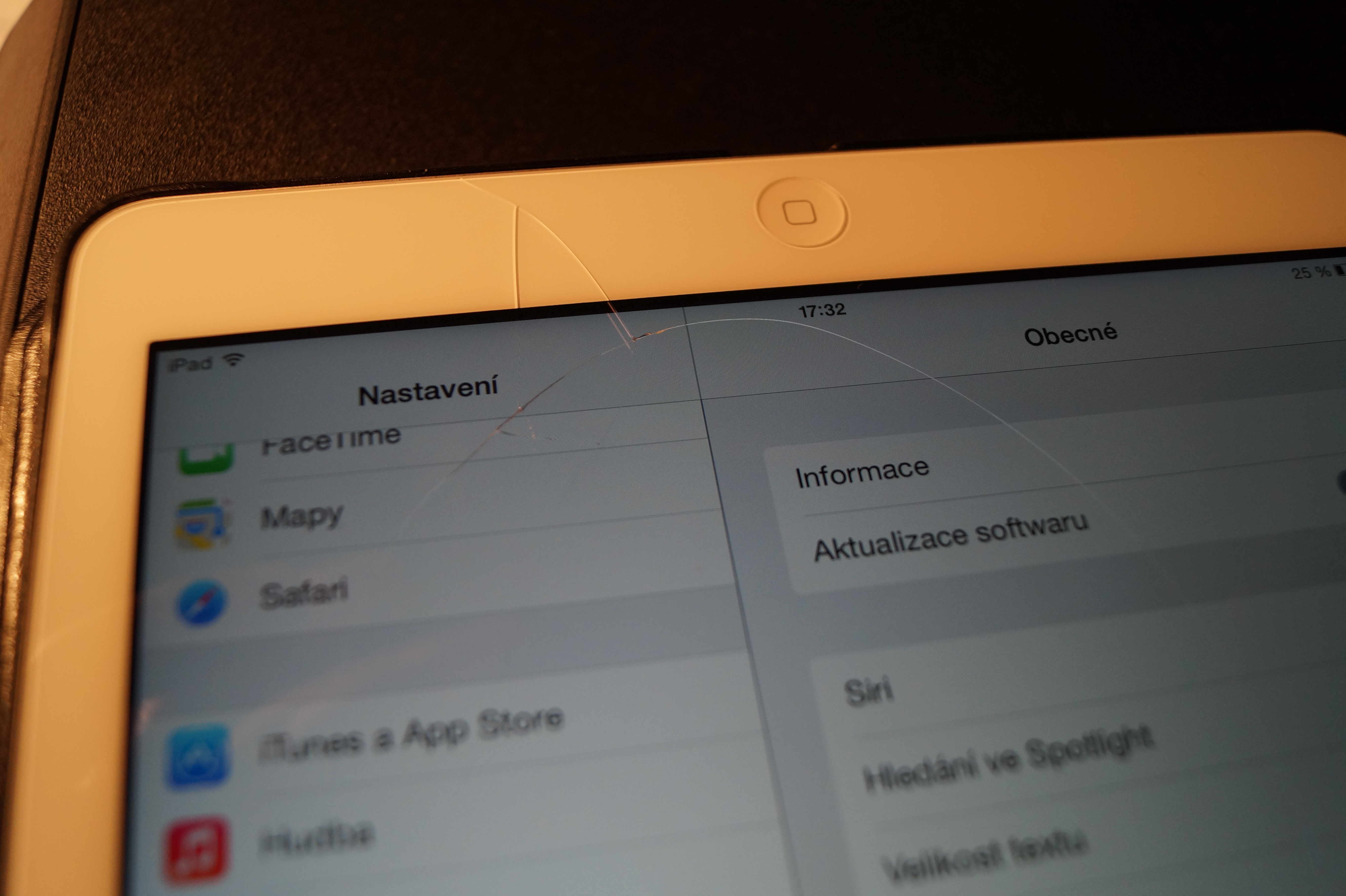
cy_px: 448
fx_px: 1233
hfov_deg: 57.2
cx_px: 673
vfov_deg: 39.9
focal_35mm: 33
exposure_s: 1/160
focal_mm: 22
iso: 500
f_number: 4
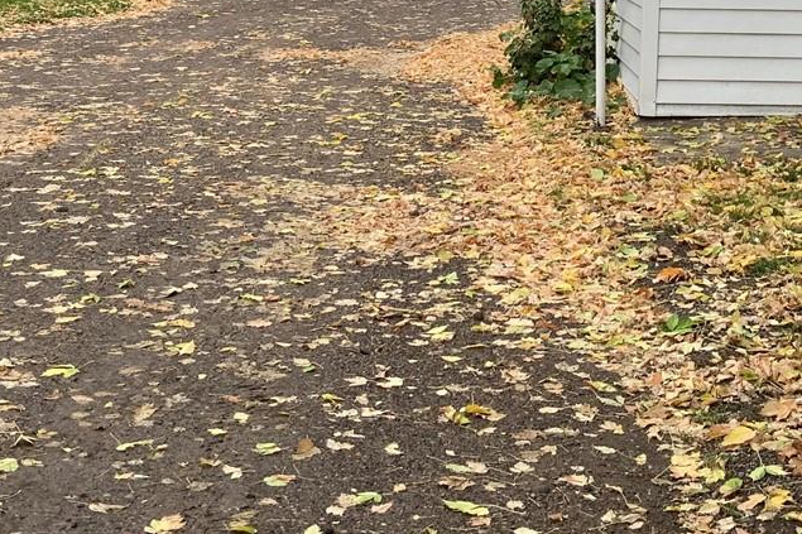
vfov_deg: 17.4
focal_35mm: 76
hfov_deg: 26.4
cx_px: 562
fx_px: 1693
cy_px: -49
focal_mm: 3
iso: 16
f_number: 1.8
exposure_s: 1/842
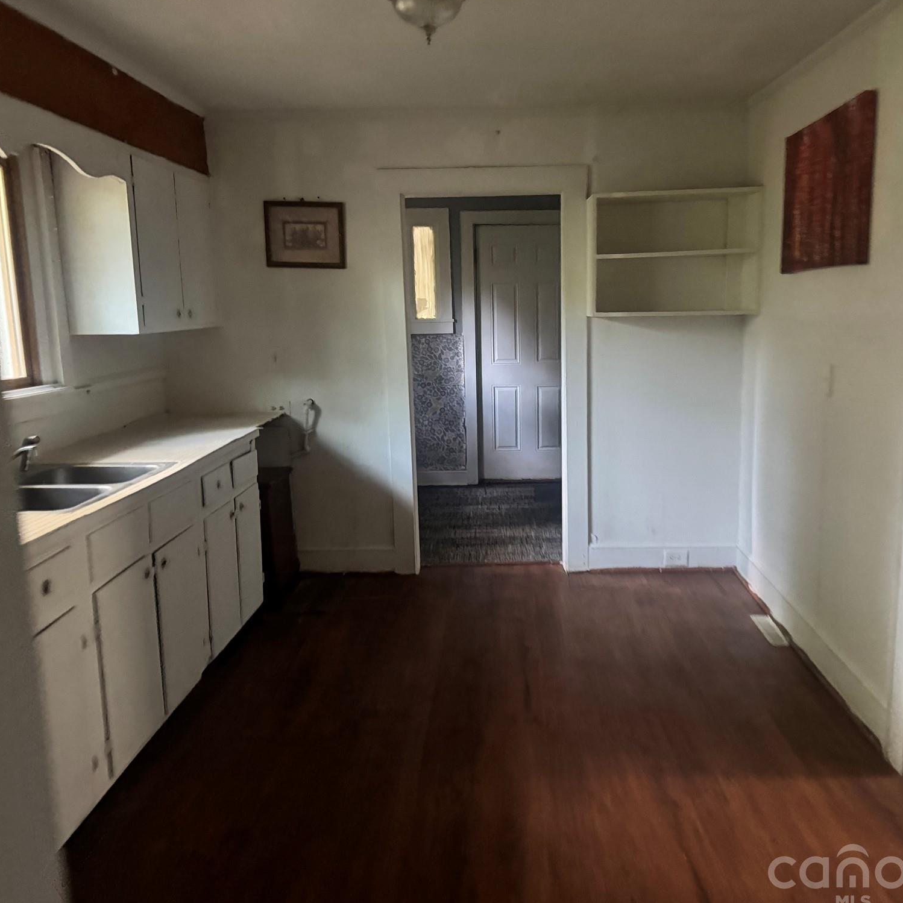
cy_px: 455
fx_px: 856
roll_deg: +1.6
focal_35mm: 29
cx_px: 514
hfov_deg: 55.4
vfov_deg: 55.6
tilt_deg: -11.3
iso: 1000
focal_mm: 6.76
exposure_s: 1/30
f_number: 1.78
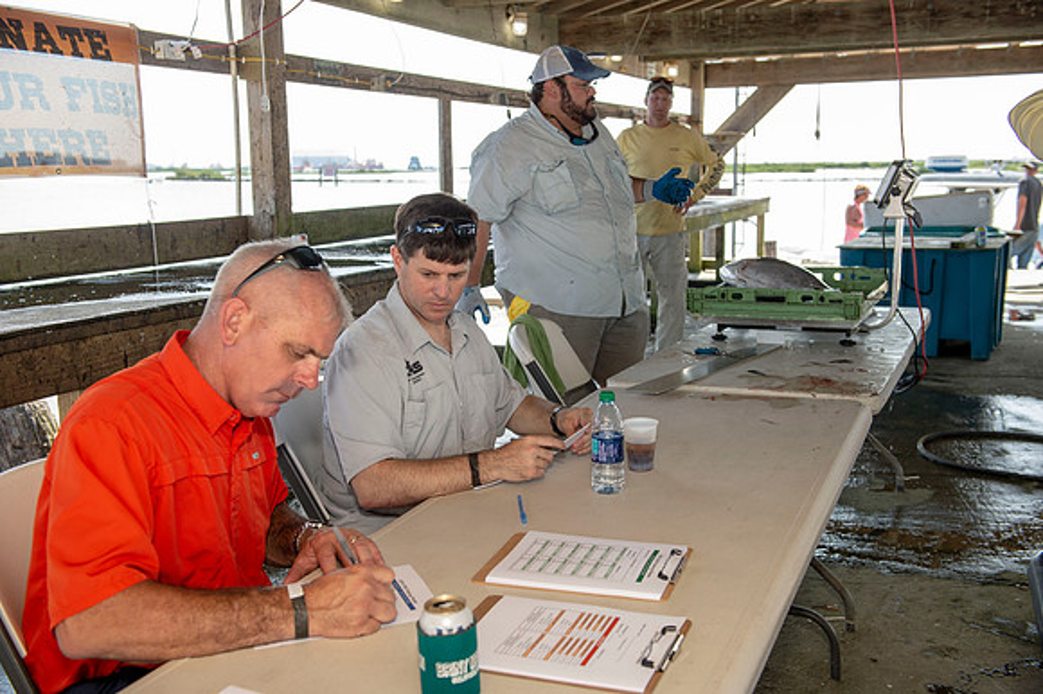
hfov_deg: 50.7
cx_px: 522
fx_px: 1100
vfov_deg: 35.0
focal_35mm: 38
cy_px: 347
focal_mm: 38
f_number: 5
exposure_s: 1/250
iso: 200
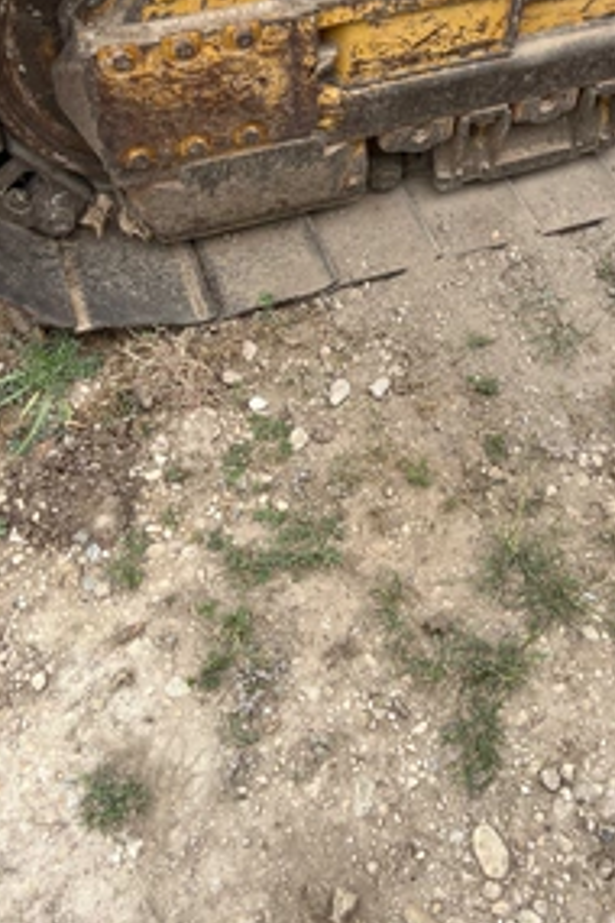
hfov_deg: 34.9
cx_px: 382
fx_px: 974
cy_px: 304
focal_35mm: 38
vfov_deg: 49.8
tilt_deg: -44.8
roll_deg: +2.0
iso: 50
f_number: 1.5
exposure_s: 1/873
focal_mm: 5.7
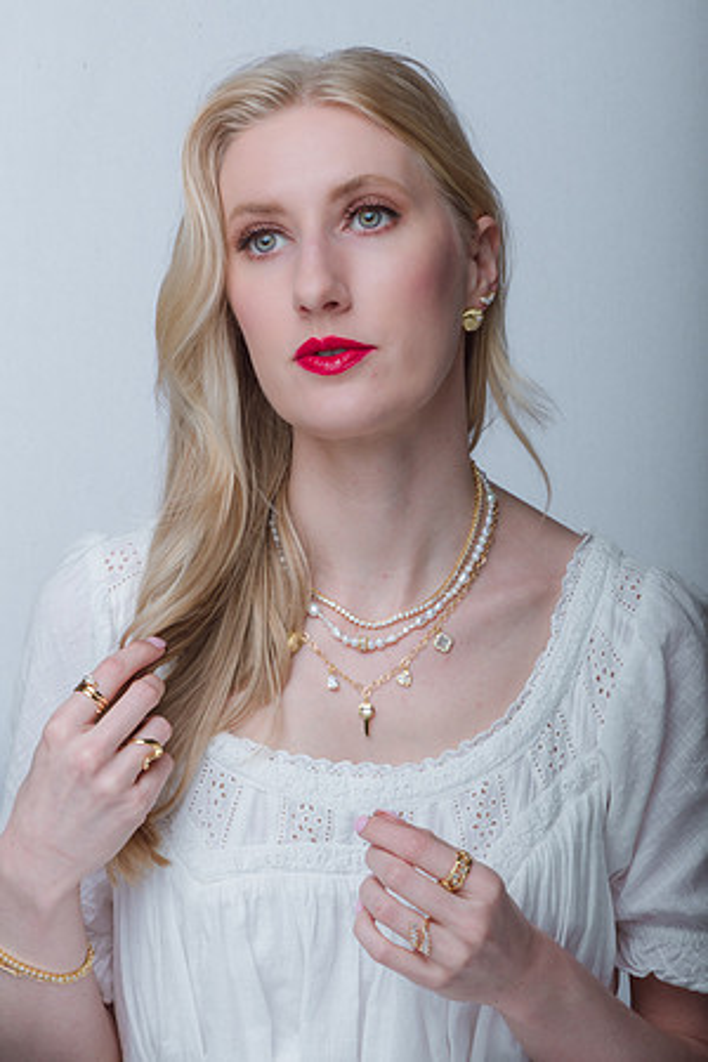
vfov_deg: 19.5
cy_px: 531
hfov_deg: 13.0
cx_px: 354
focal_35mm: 105
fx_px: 3097
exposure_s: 1/250
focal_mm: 105
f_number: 36
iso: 200
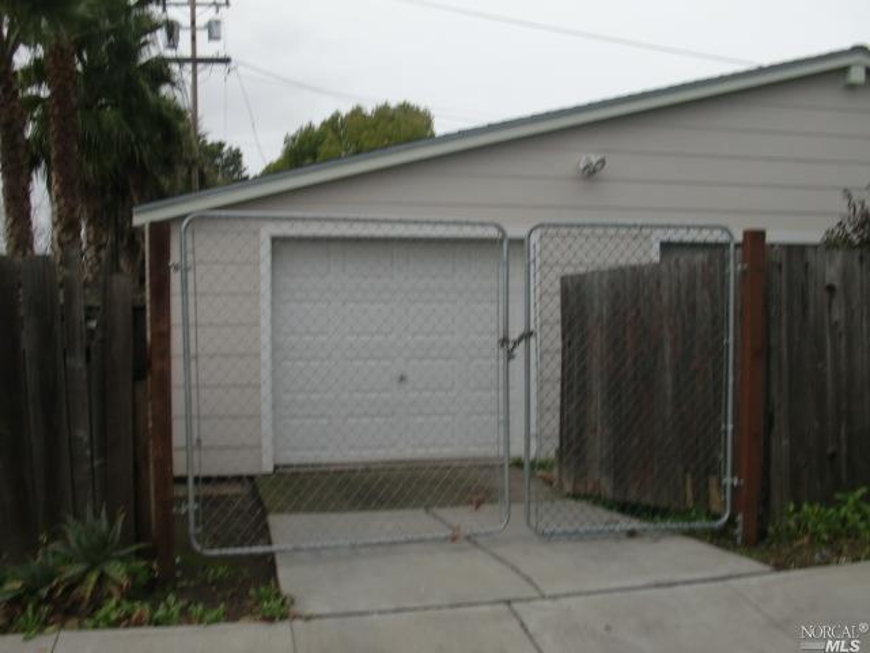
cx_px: 435
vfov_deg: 39.7
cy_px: 326
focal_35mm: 36
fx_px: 905
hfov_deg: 51.4
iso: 64
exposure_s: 1/125
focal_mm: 6.3
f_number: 7.9
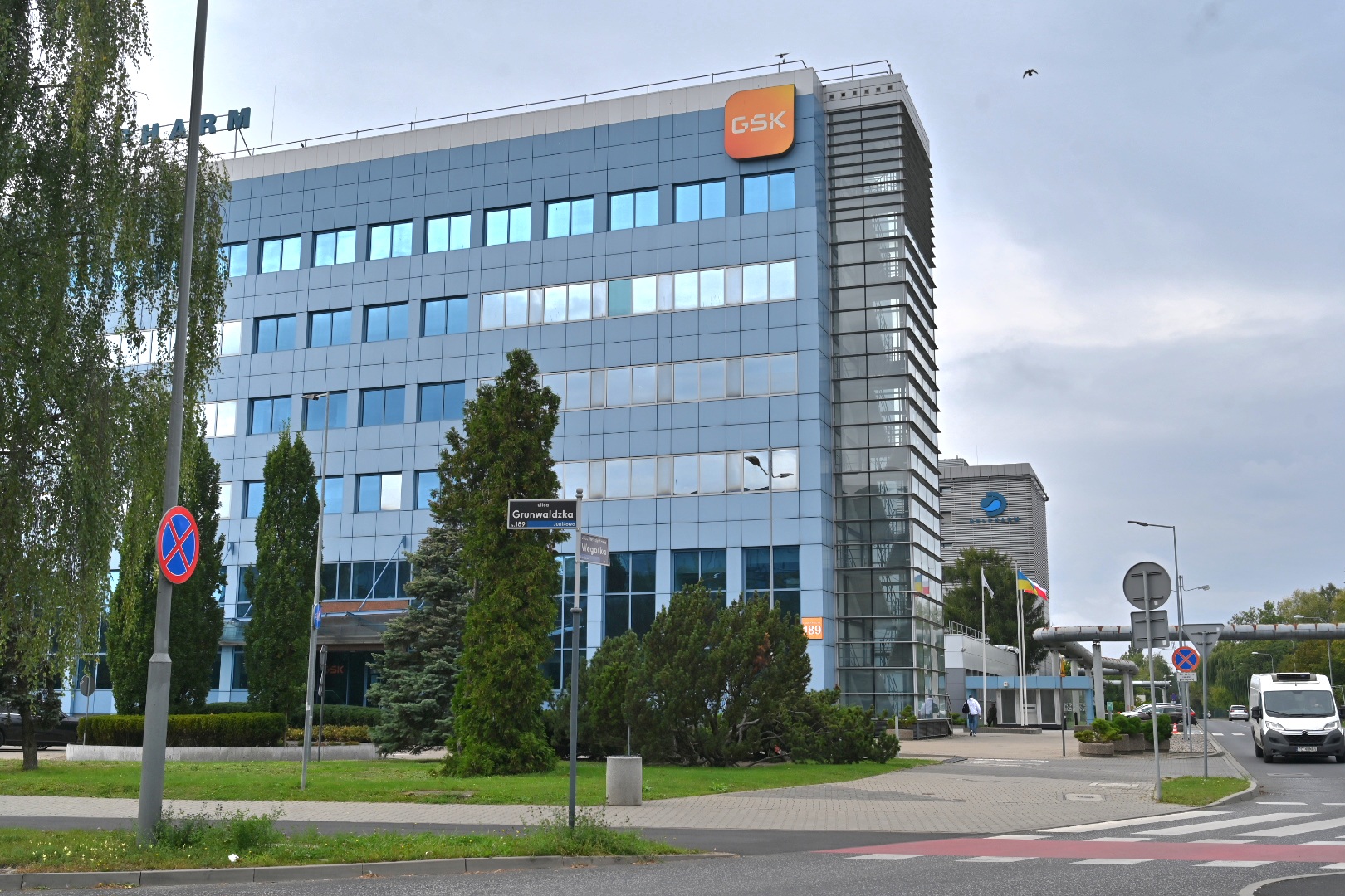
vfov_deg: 36.9
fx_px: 1345
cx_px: 672
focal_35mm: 36
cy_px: 448
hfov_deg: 53.1
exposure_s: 1/250
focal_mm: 36
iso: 100
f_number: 7.1
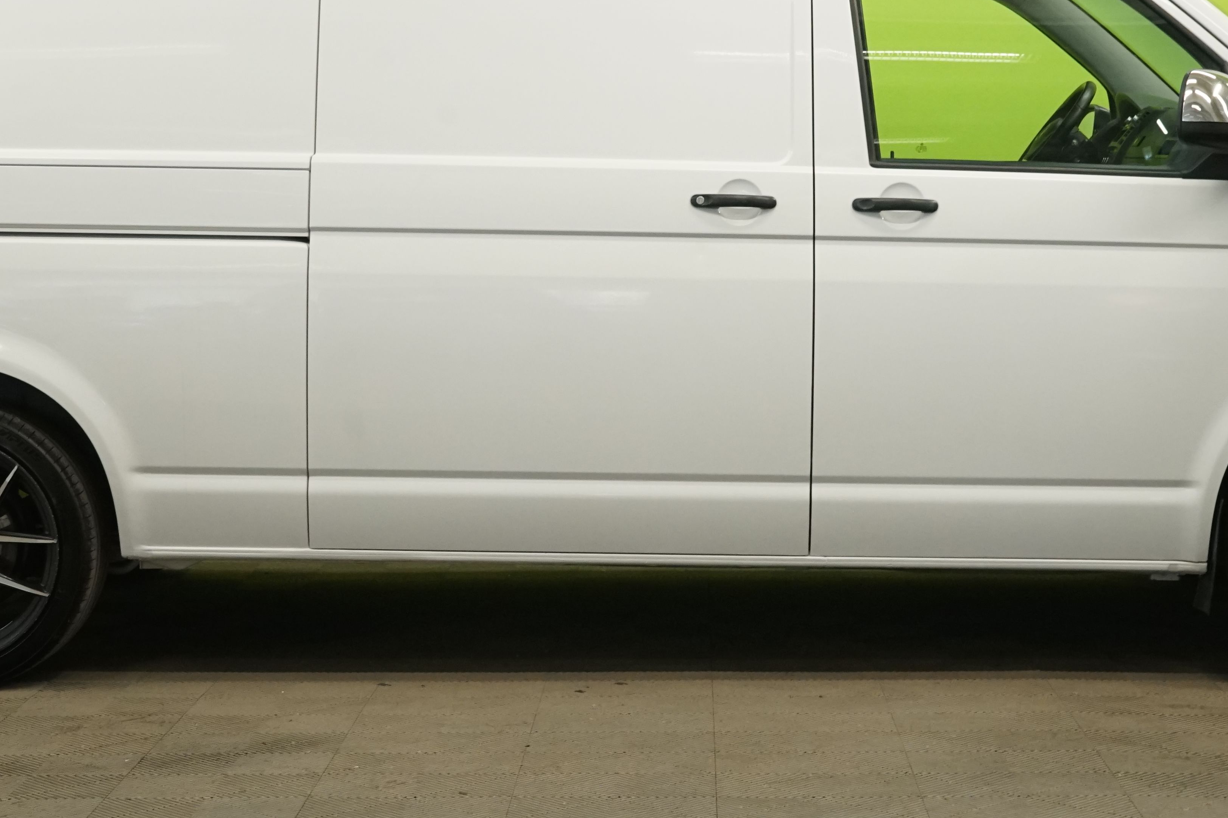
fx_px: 2524
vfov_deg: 18.4
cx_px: 645
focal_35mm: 74
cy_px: 306
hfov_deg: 27.3
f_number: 9
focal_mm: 40
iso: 2000
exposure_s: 1/25
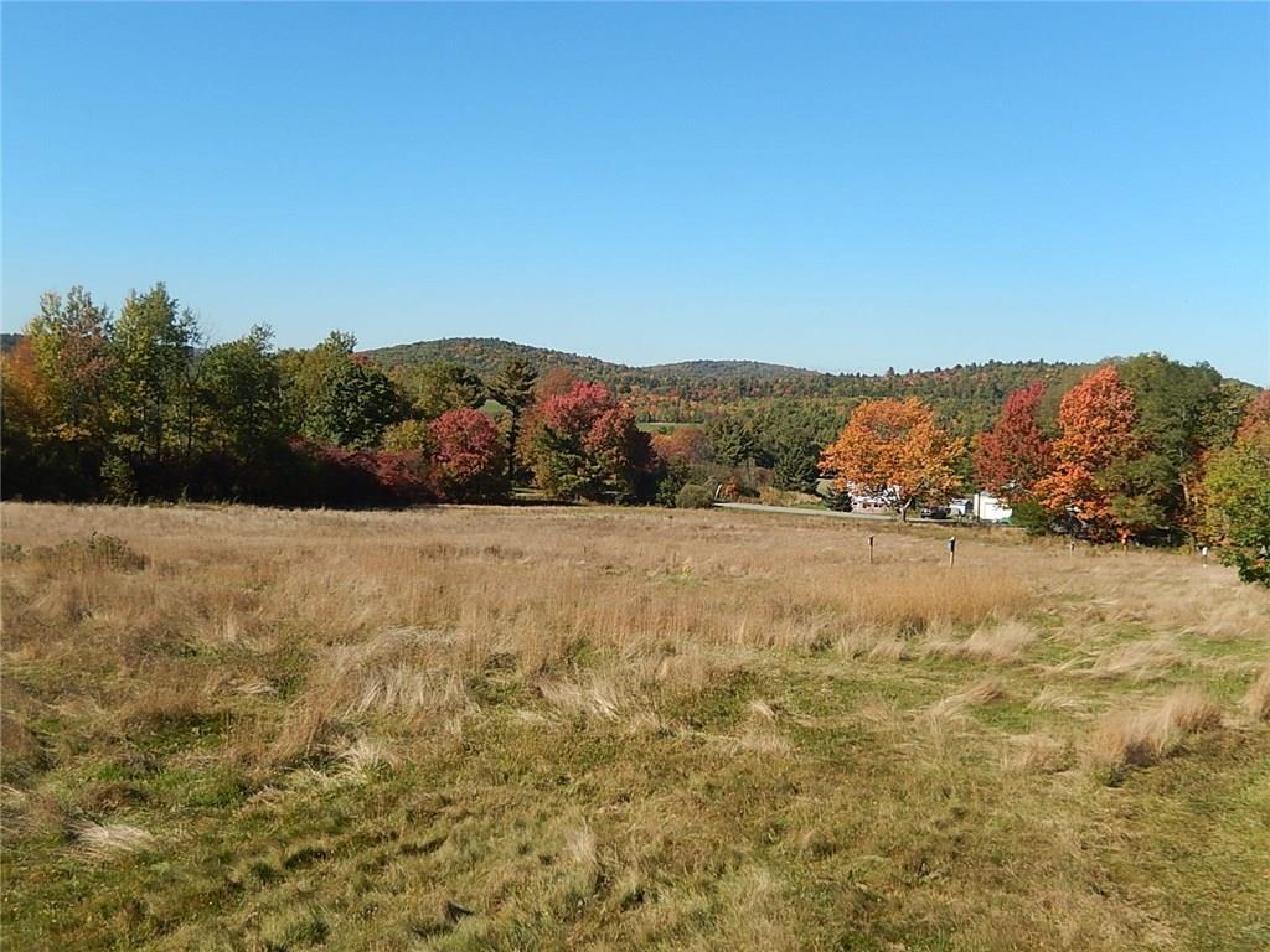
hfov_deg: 51.4
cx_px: 635
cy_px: 476
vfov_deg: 39.7
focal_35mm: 36
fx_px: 1321
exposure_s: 1/1000
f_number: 4
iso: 125
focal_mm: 6.5
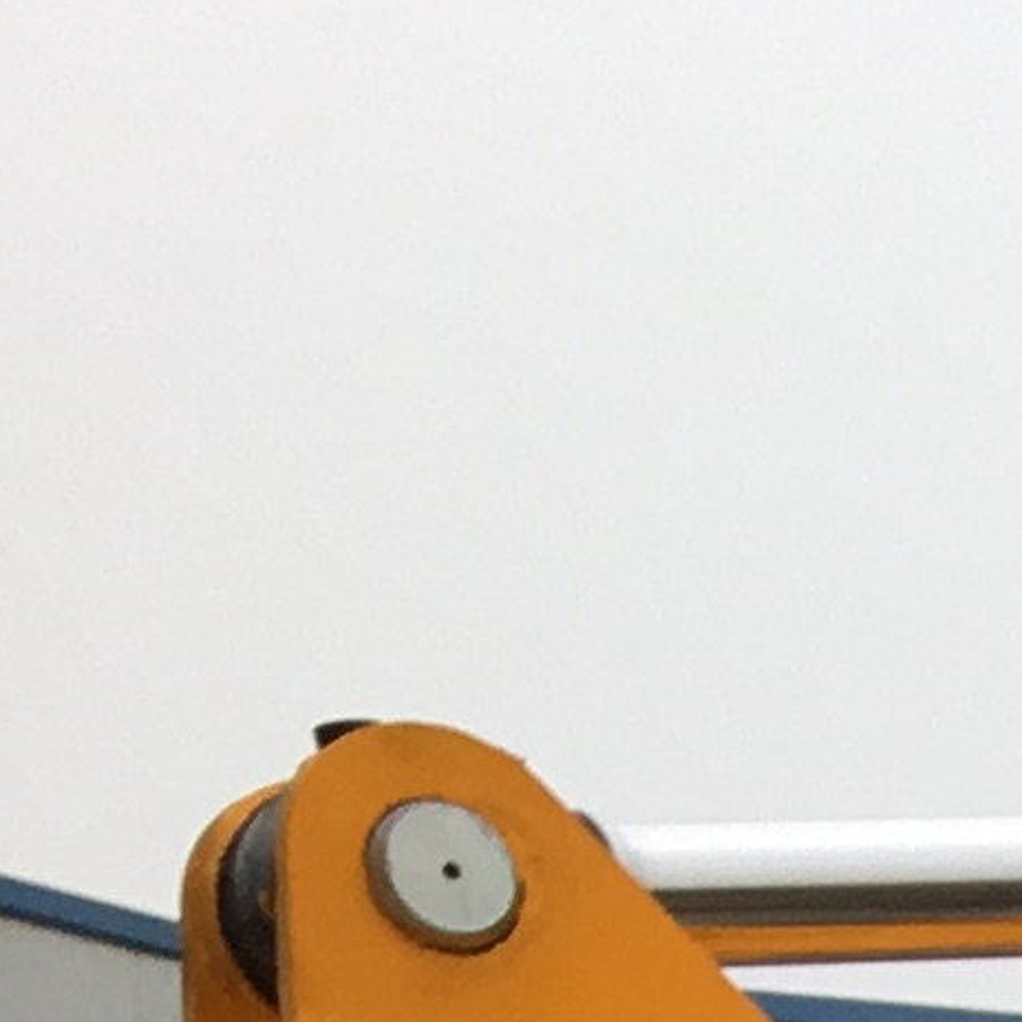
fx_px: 7449
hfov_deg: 6.5
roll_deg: +0.2
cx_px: 3914
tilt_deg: -3.6
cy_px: 3112
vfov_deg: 7.0
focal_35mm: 223
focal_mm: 4.15
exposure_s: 1/109
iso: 25
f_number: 2.2
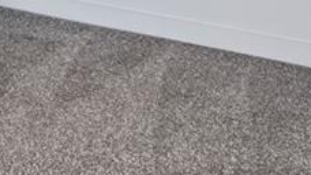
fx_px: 849
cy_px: -278
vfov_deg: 9.9
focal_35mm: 103
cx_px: -390
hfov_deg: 14.9
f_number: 11
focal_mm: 14
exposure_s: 1/15
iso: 220
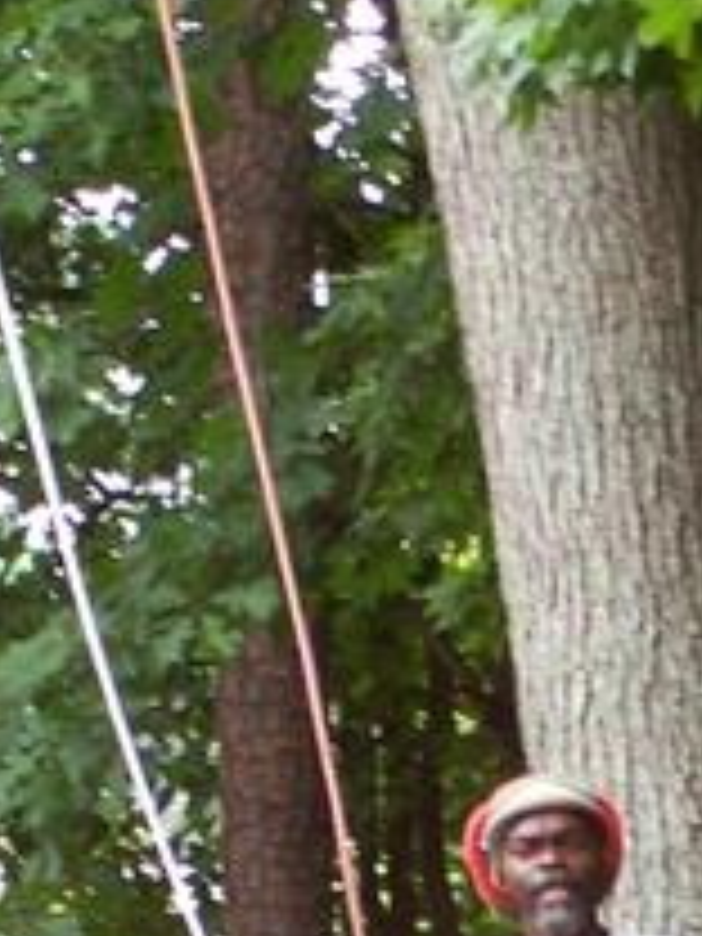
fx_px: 8490
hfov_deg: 4.7
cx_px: 351
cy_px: 1138
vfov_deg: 6.3
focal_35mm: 314
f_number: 4.6
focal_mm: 16.8
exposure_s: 1/90
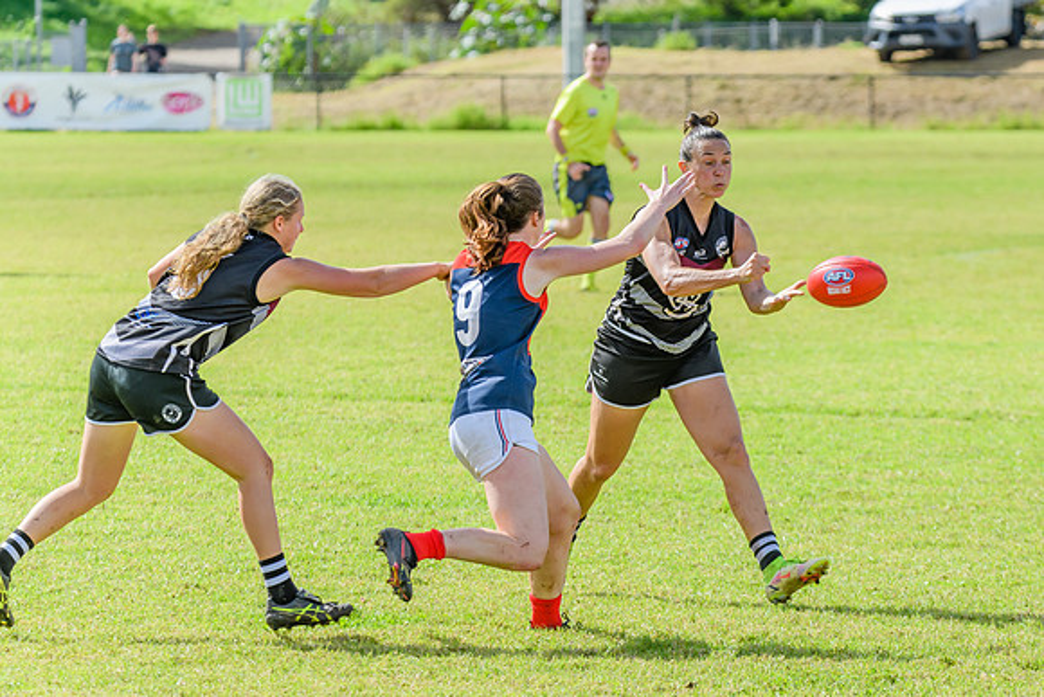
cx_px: 717
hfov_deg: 7.0
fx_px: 8558
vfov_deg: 4.7
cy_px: 407
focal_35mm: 295
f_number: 8
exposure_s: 1/1600
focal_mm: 210
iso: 800
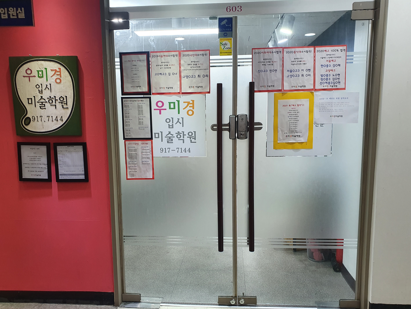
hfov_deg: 63.4
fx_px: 332
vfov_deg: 49.7
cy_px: 165
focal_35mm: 28
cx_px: 204
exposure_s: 1/40
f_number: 2.4
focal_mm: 4.32
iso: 160
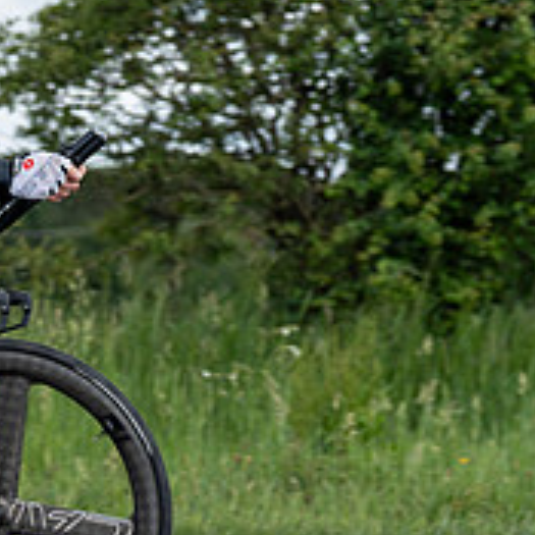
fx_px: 3445
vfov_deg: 8.9
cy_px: 157
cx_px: -135
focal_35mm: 197
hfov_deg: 8.8
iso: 160
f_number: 3.5
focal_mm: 70
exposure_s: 1/1000
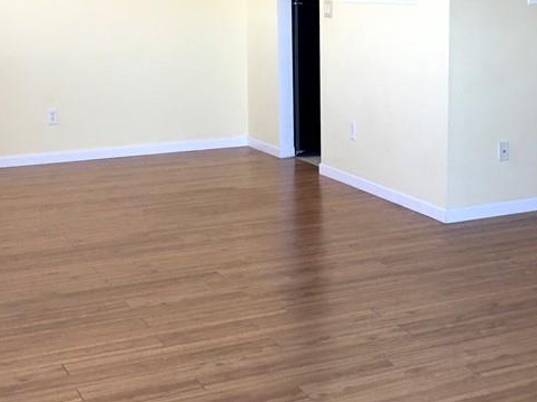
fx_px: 962
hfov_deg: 31.0
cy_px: 140
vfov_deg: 23.6
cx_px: 348
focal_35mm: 62
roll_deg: +0.8
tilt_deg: -8.7
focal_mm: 4.15
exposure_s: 1/30
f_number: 2.2
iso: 40
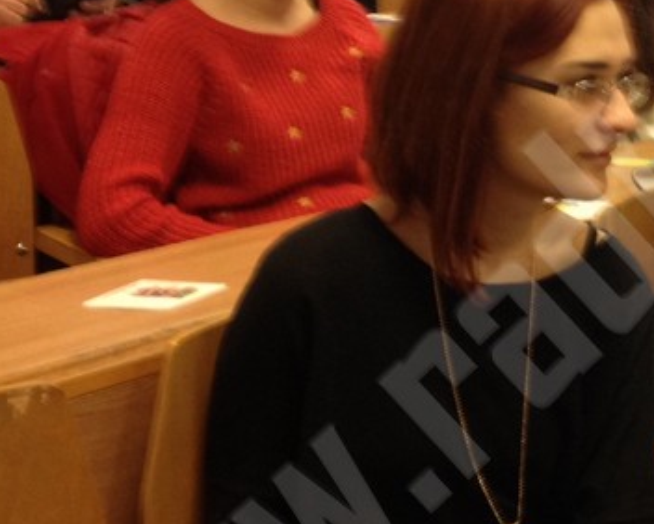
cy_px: 165
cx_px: 699
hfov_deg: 19.0
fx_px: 1879
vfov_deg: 15.8
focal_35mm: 97
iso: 100
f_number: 2.4
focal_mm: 4.28
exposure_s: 1/20
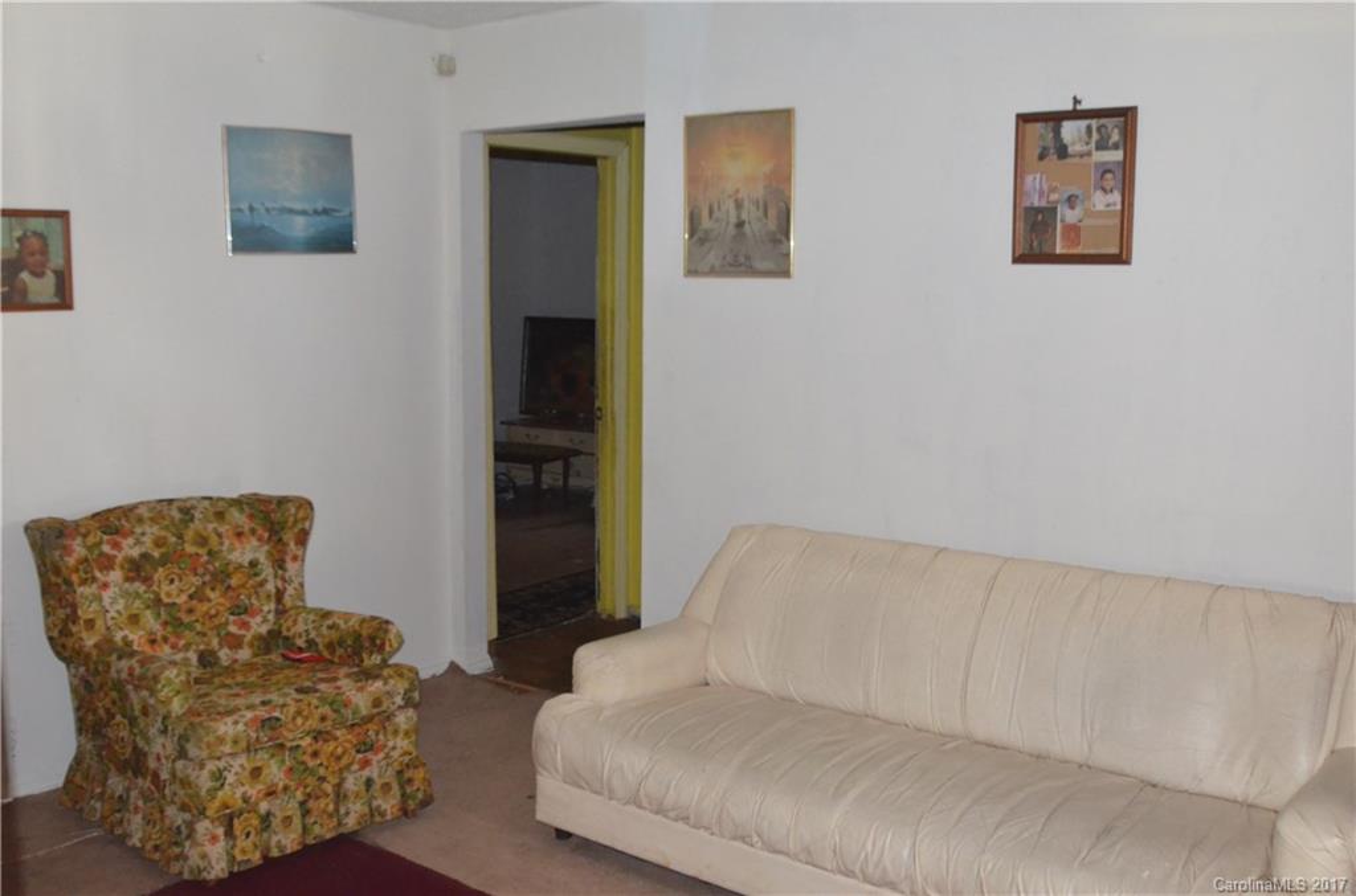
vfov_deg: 36.7
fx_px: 1352
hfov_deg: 53.3
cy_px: 448
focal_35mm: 36
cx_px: 678
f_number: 4.5
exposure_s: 1/60
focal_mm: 24
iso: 3200
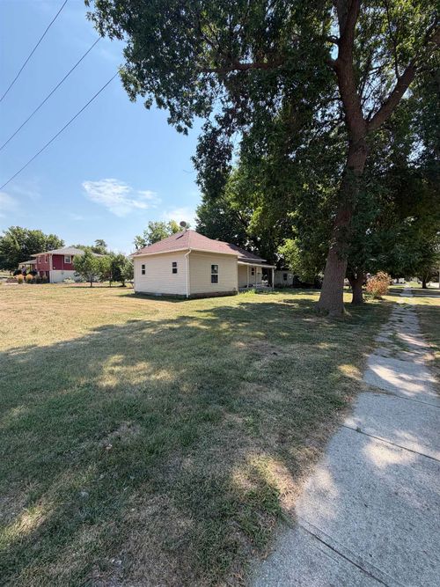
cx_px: 220
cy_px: 294
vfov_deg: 102.1
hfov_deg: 85.7
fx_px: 237
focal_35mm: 14
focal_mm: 2.22
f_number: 2.2
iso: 40
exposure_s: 1/607
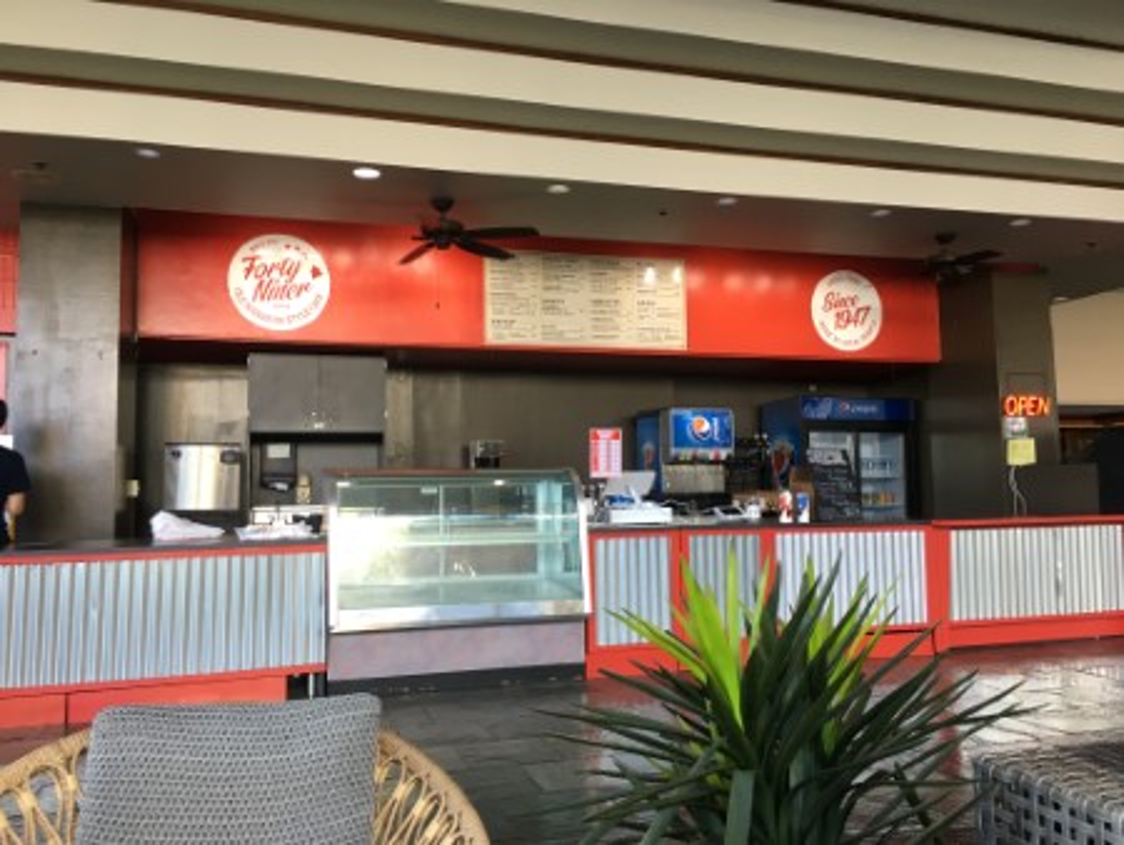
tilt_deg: +3.3
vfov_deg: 48.3
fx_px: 942
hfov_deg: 61.6
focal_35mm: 29
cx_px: 562
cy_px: 422
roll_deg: -0.2
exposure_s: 1/30
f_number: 2.2
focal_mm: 4.15
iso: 32
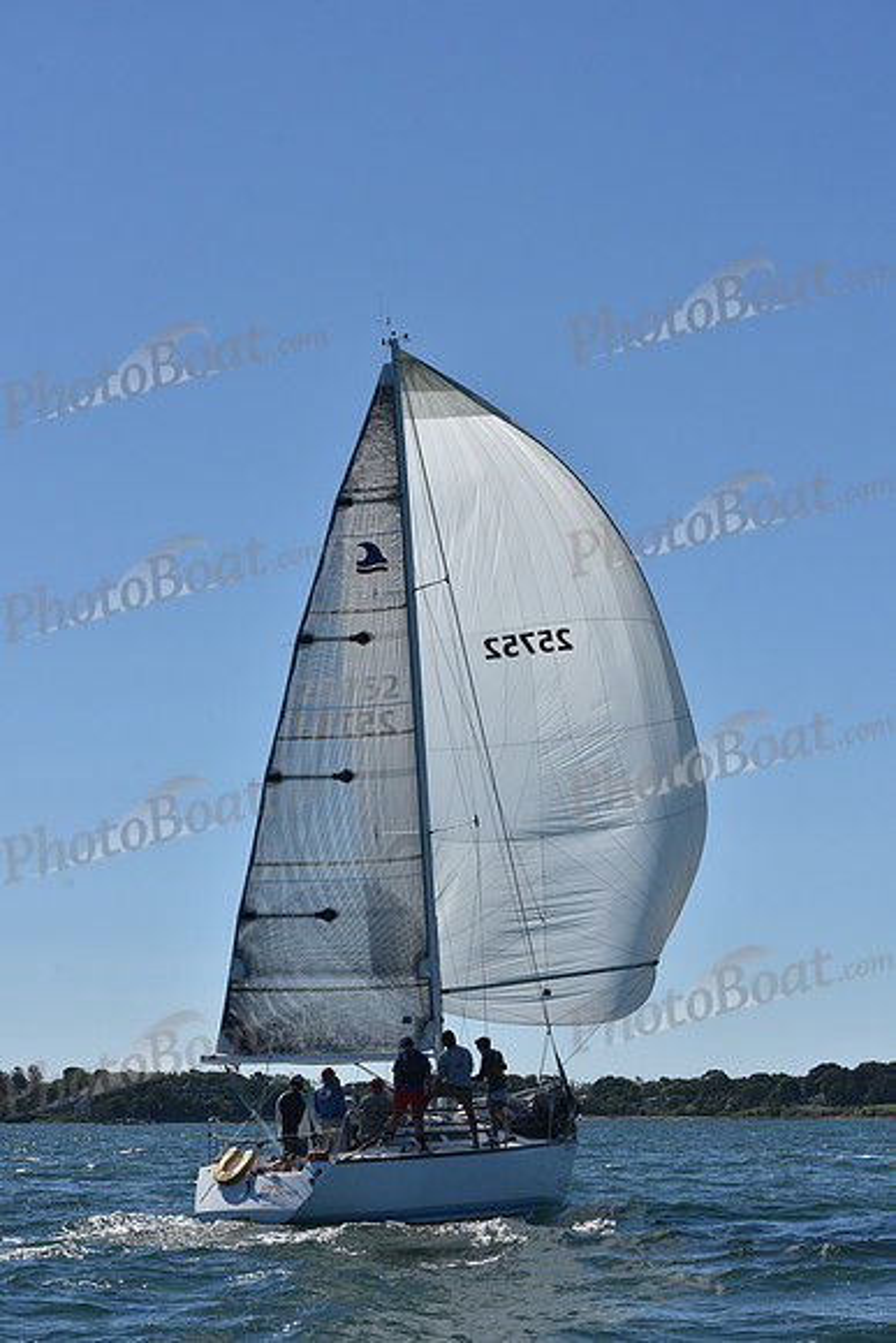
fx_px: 2612
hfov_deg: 19.5
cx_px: 448
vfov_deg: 28.8
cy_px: 672
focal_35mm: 70
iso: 250
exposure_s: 1/1250
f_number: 10
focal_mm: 70
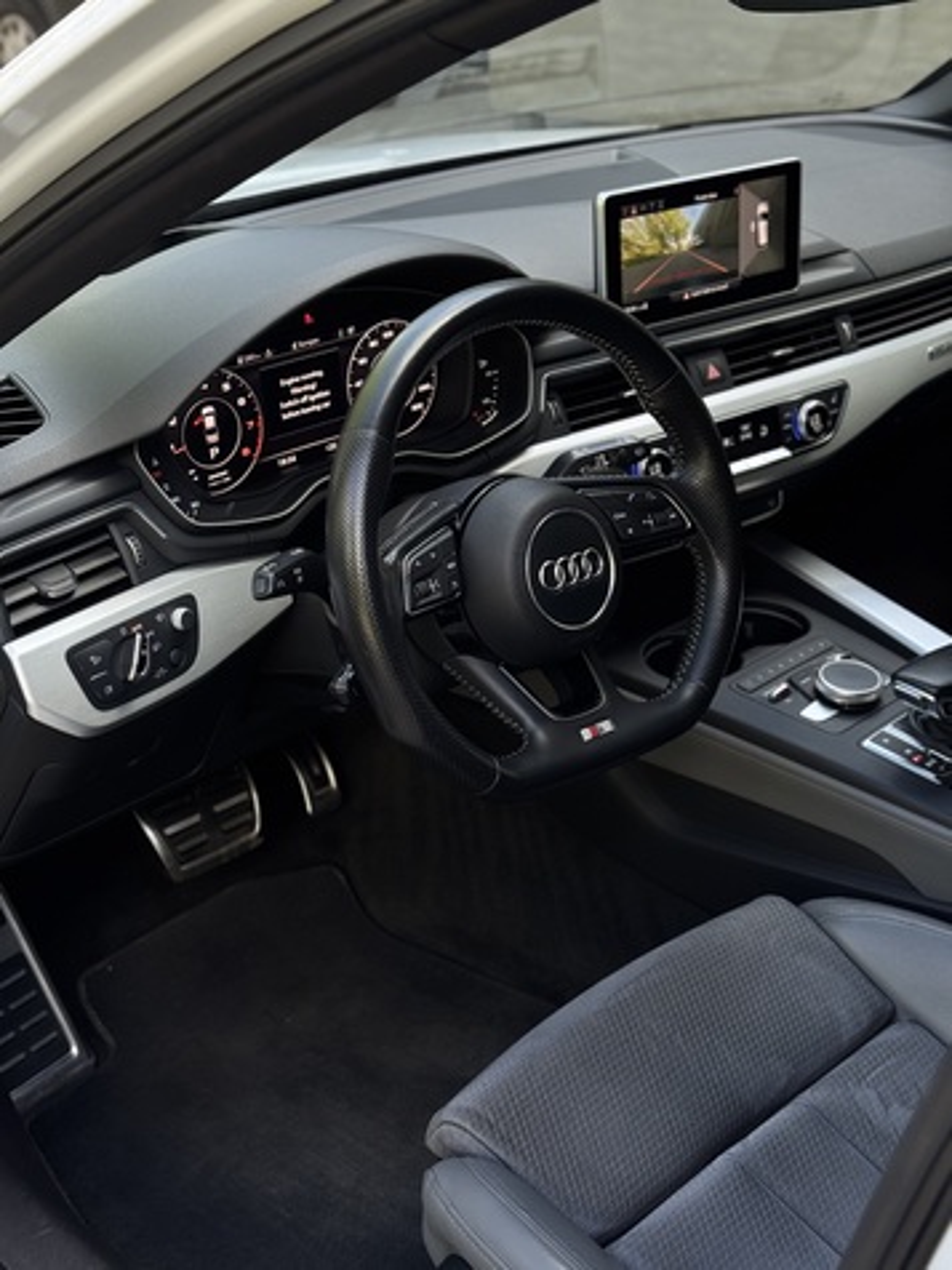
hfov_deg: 30.3
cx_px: 476
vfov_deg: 39.7
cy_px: 635
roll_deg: +2.9
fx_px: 1760
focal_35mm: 48
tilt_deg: -23.5
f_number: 1.78
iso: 64
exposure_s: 1/297
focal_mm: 6.76
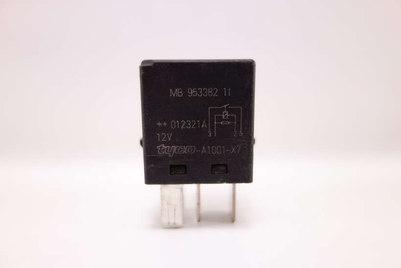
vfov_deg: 46.4
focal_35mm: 28
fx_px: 312
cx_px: 200
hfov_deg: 65.5
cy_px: 134
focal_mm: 10.4
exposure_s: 1/100
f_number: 2
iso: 125
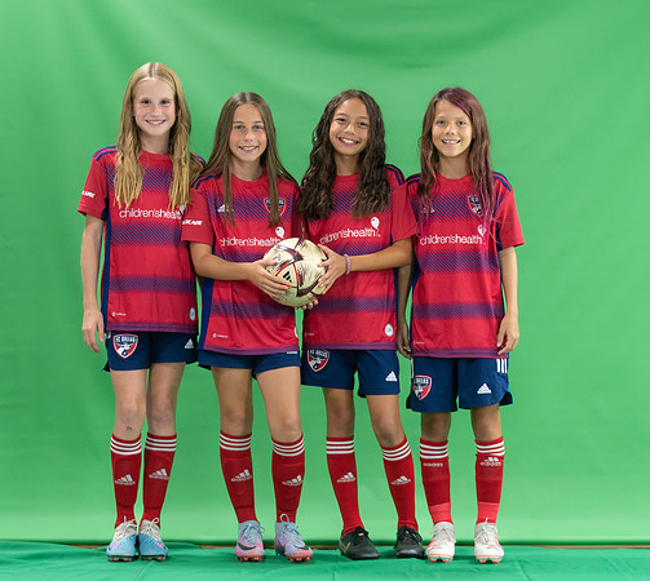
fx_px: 2046
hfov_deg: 18.1
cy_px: 286
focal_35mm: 101
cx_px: 322
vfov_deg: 16.2
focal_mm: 70
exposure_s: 1/250
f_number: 2.8
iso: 1000
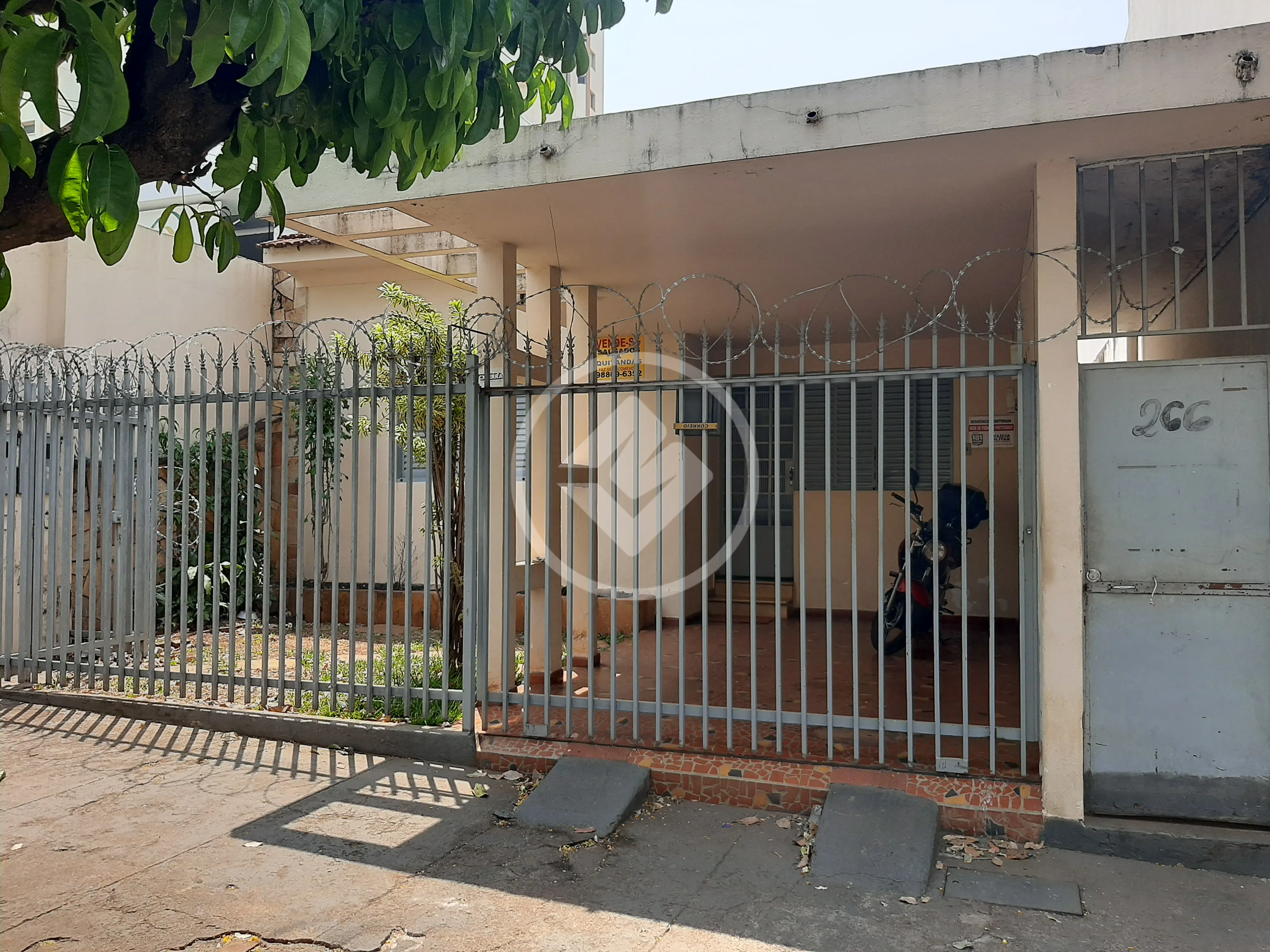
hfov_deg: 65.3
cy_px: 476
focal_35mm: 27
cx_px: 635
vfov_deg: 51.4
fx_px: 991
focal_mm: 3.93
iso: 40
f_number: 1.7
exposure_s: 1/825
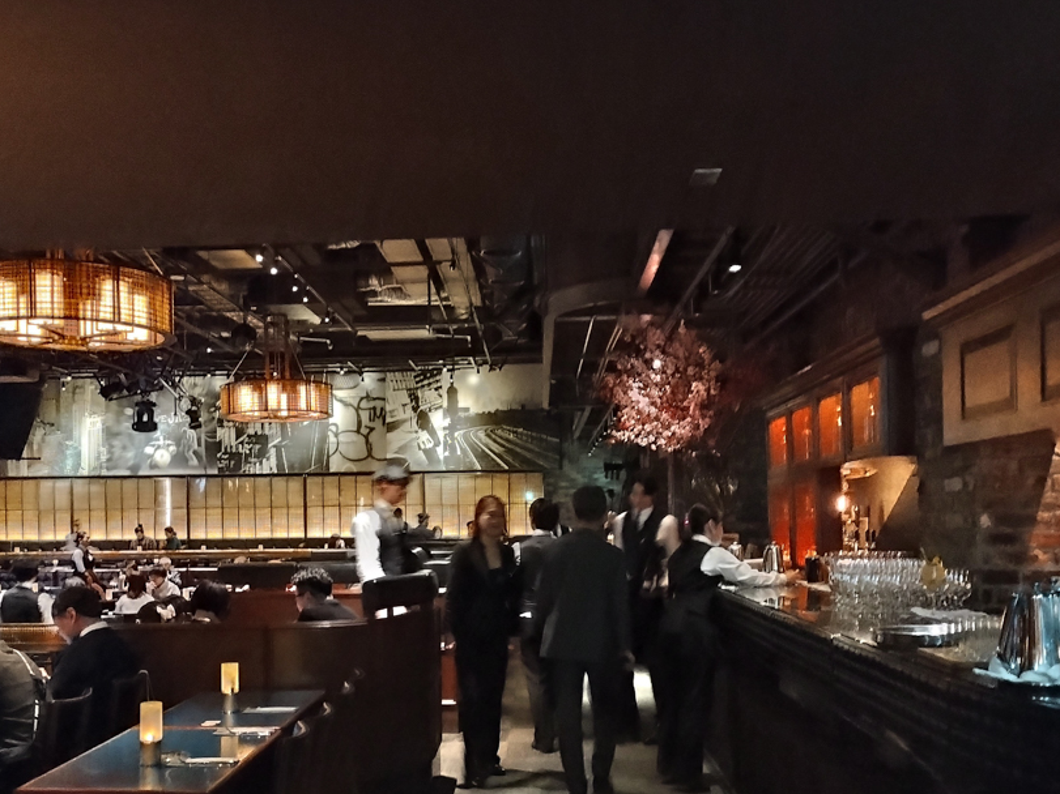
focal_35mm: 37
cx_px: 431
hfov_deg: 49.9
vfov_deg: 38.3
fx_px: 1133
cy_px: 522
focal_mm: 4.71
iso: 1441
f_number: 1.7
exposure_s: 1/8
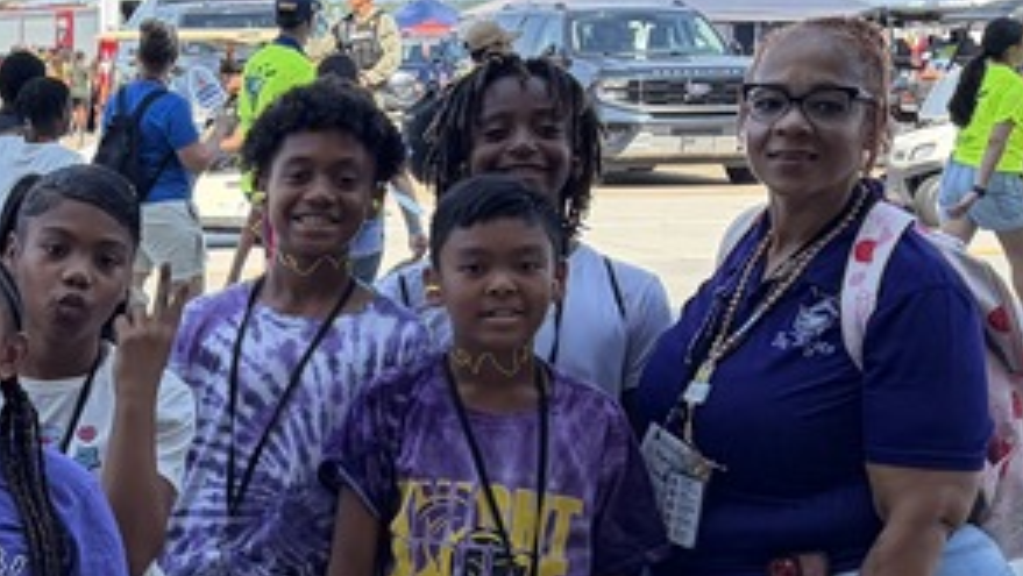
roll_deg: +1.7
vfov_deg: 12.1
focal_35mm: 99
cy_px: 548
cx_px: -297
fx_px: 2686
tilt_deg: -9.4
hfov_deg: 19.9
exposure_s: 1/1337
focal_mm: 5.96
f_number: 1.6
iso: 64
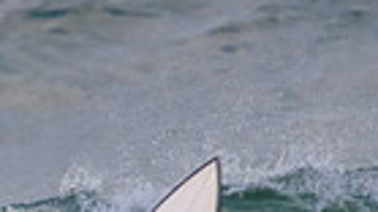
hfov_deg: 0.6
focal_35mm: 3508
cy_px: 328
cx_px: -38
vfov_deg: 0.3
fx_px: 35141
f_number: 11
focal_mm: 800
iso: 3600
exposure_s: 1/1250
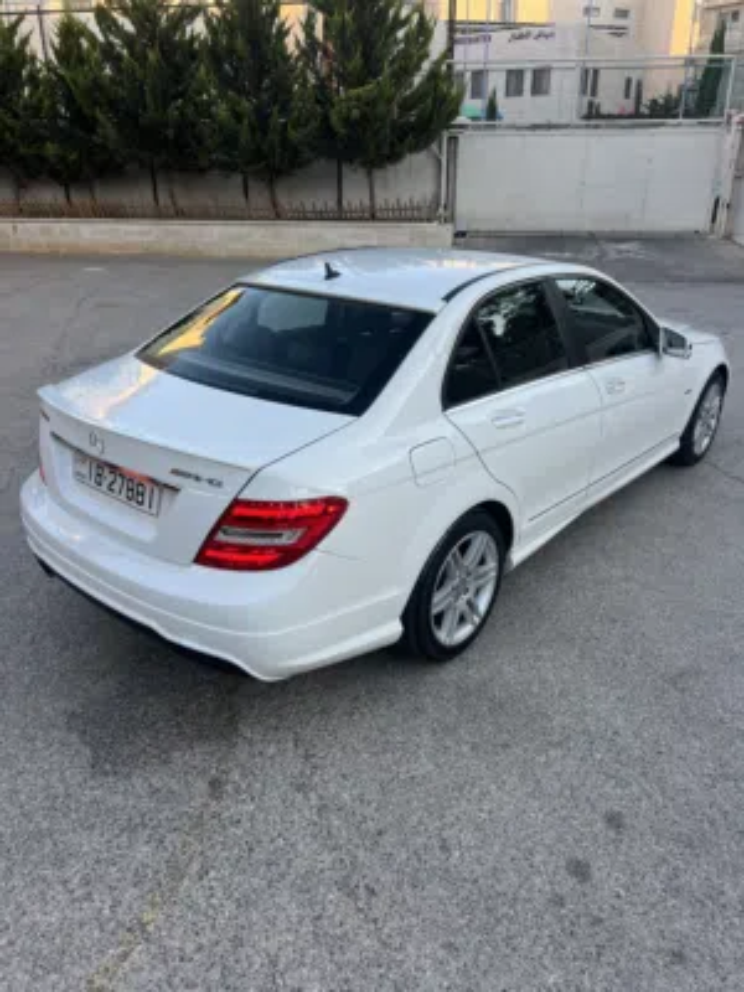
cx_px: 372
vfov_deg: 67.3
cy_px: 496
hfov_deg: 53.1
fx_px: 745
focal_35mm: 26
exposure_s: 1/353
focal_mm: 5.7
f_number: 1.5
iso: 50
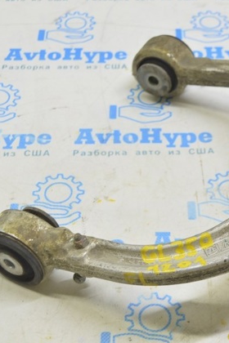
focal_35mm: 73
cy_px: 170
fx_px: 696
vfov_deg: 27.7
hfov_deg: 18.6
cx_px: 162
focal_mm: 32
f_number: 5.6
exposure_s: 1/20
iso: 400
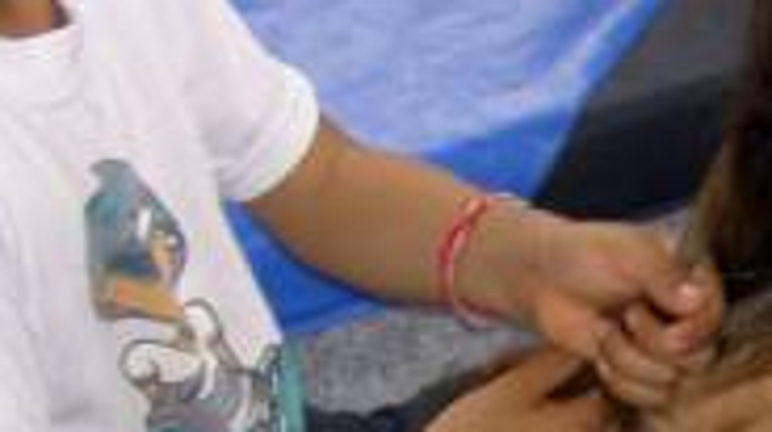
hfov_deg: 11.2
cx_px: 1124
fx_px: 3783
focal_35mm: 185
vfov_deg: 6.5
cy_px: 382
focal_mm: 8
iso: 100
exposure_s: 1/60
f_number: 2.8
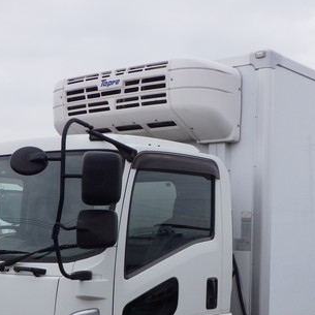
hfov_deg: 27.3
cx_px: 177
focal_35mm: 63
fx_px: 649
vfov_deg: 26.9
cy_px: 242
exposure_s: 1/1250
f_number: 4.6
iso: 250
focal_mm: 6.1
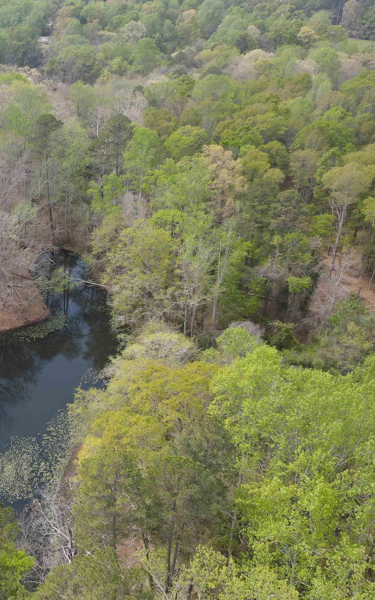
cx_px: 22
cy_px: 299
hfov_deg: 33.9
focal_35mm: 35
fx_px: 572
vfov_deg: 55.3
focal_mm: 4.5
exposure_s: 1/200
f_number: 2.8
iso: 100
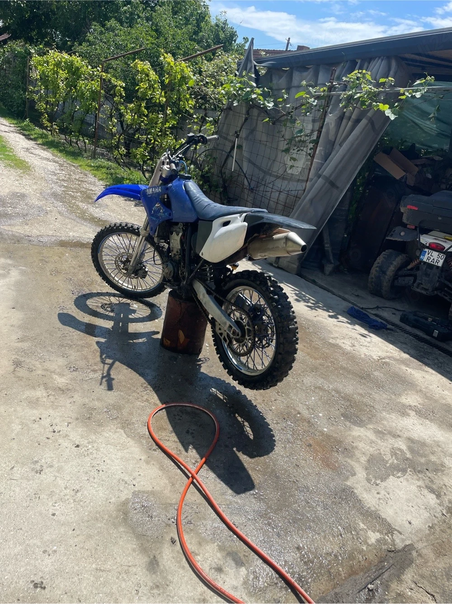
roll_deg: -13.4
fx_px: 453
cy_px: 302
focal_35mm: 26
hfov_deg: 53.0
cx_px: 226
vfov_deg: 67.3
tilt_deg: -21.1
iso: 32
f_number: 1.6
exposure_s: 1/2882
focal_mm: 4.2
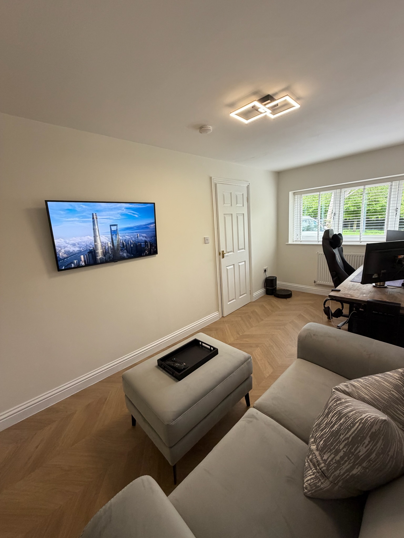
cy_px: 269
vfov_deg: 102.1
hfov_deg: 85.7
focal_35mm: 14
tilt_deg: -11.2
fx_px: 218
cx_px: 202
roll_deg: +4.2
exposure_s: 1/120
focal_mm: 2.22
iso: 250
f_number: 2.2
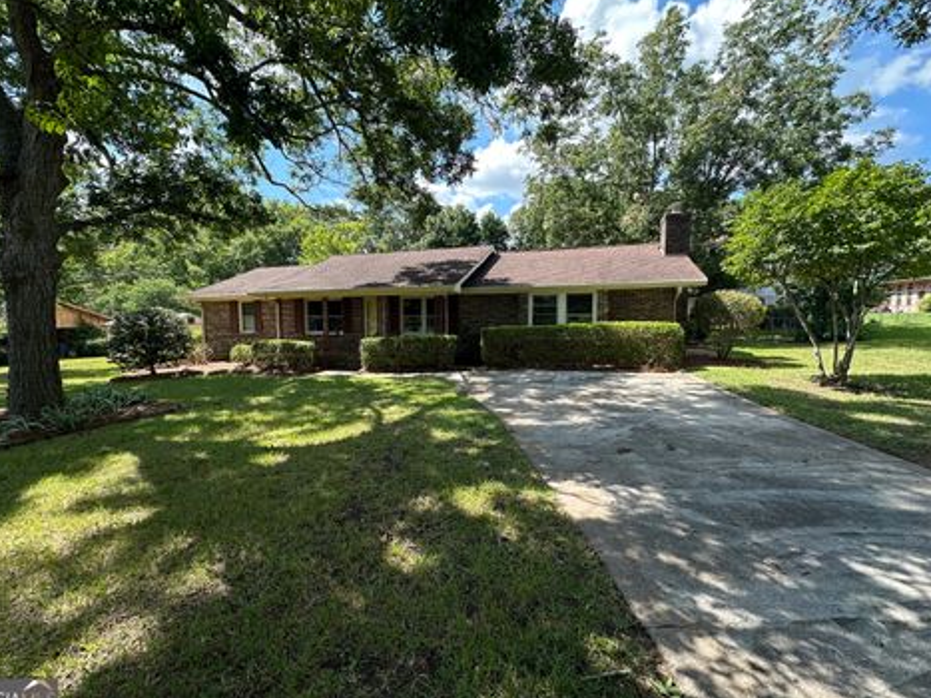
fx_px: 403
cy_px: 342
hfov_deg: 98.1
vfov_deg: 81.7
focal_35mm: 15
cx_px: 445
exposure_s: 1/460
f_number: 2.2
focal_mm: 2.22
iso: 40
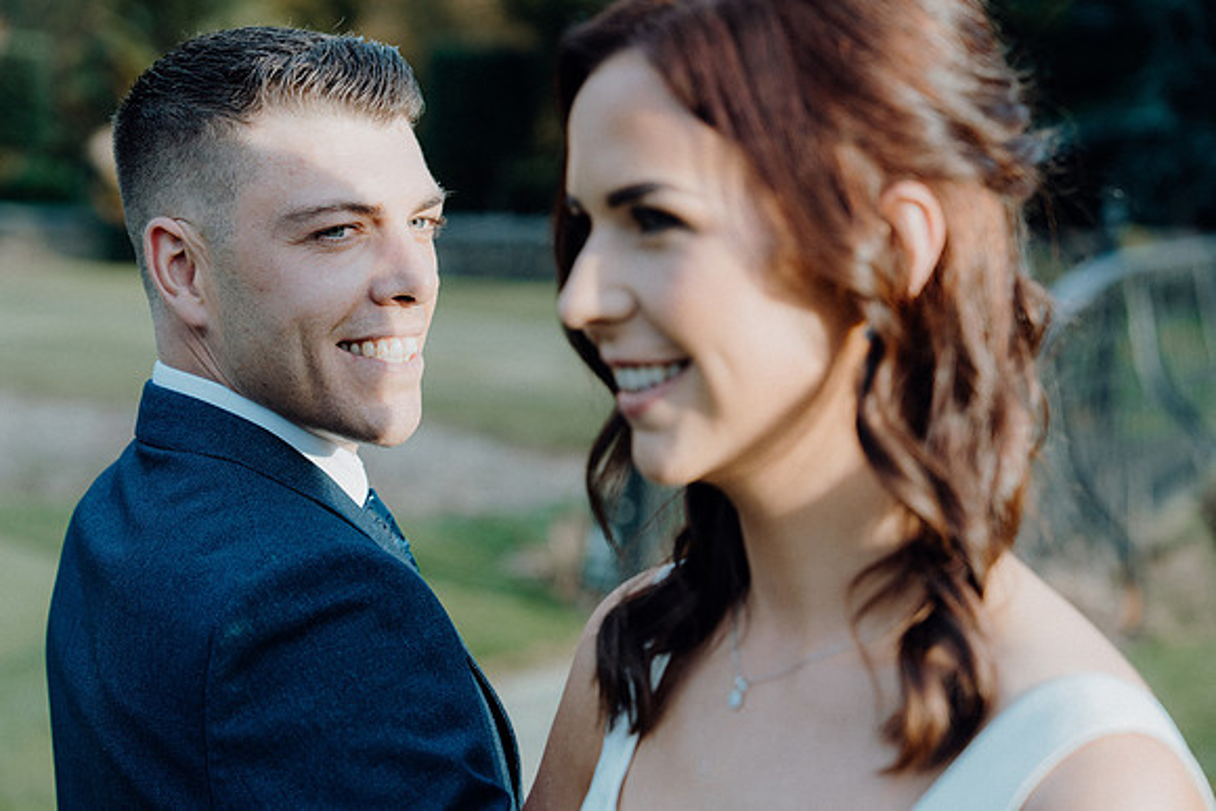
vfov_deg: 19.5
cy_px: 406
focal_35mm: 70
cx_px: 608
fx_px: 2365
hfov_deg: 28.8
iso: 320
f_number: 3.5
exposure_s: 1/640
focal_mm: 70
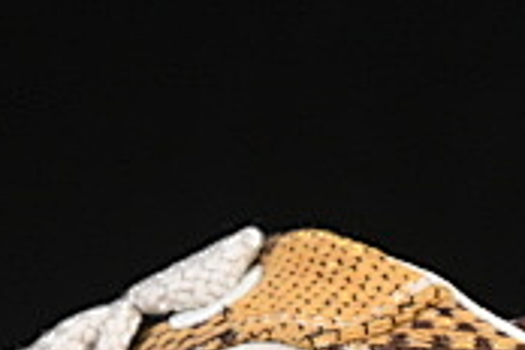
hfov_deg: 4.4
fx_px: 6781
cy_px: 450
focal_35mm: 465
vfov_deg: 3.0
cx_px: 94
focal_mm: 50
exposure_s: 1/80
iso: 160
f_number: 7.1
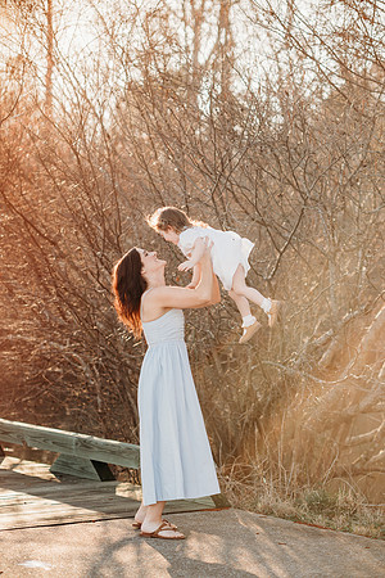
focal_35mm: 85
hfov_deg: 16.1
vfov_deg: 23.9
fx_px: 1363
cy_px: 289
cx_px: 192
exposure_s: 1/640
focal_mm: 85
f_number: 2.5
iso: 160
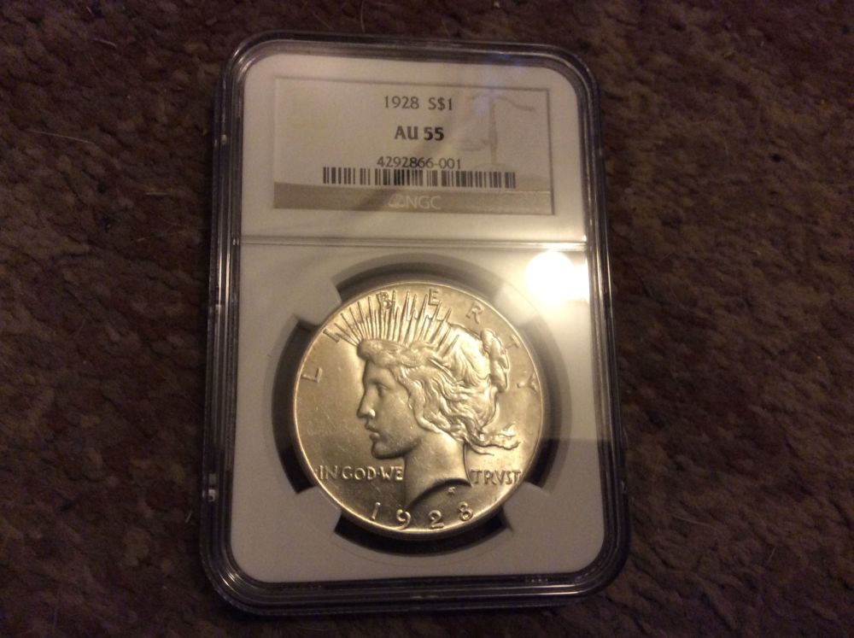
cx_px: 427
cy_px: 319
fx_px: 788
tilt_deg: -76.0
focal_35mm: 32
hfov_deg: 56.9
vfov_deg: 44.1
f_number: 2.4
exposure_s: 1/17
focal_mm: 3.3
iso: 250
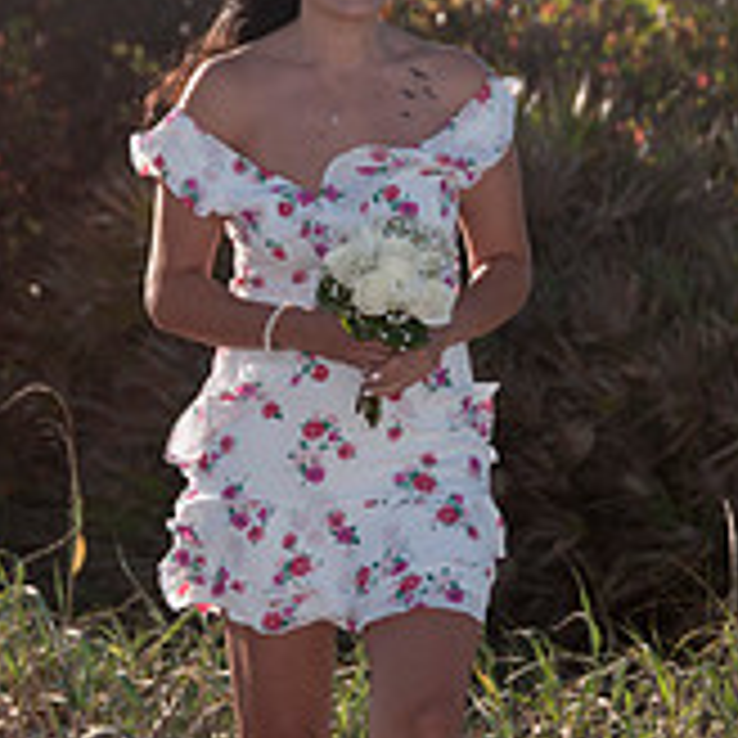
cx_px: 434
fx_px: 8852
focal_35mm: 367
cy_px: 500
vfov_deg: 4.8
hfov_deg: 4.8
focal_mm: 105
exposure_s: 1/250
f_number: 9
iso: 100
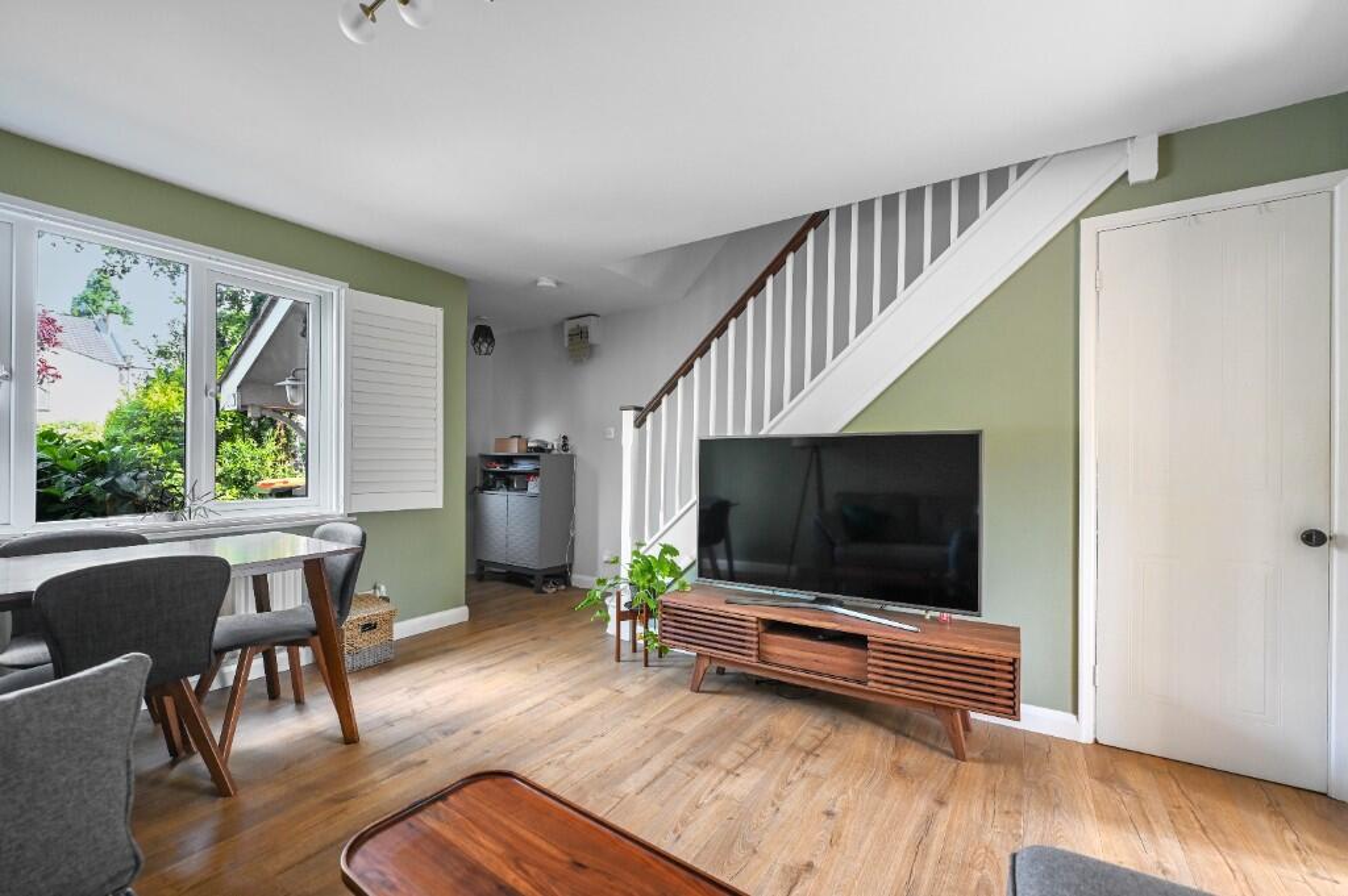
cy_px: 448
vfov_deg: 81.1
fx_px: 524
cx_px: 674
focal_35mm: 14
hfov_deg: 104.3
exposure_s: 1/20
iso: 2500
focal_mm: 14
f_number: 5
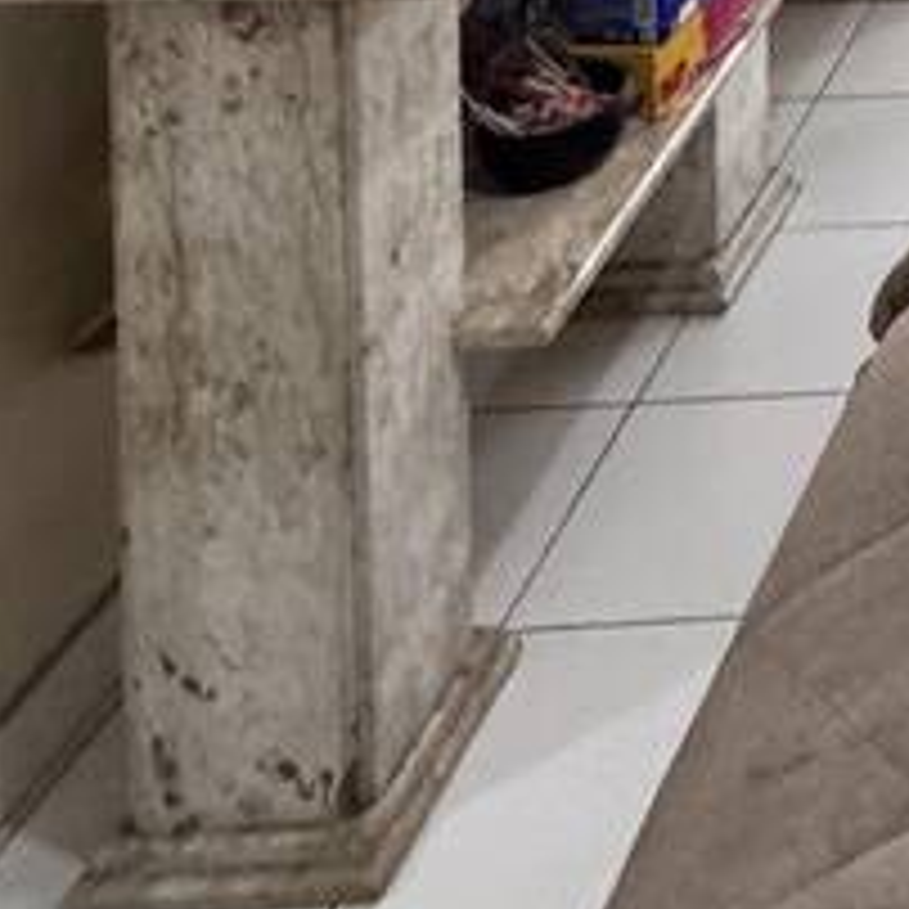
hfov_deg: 19.8
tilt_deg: -0.8
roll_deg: +0.8
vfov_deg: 17.8
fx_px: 1961
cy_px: -932
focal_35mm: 66
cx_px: 1598
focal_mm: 2.22
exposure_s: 1/60
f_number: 2.2
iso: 400
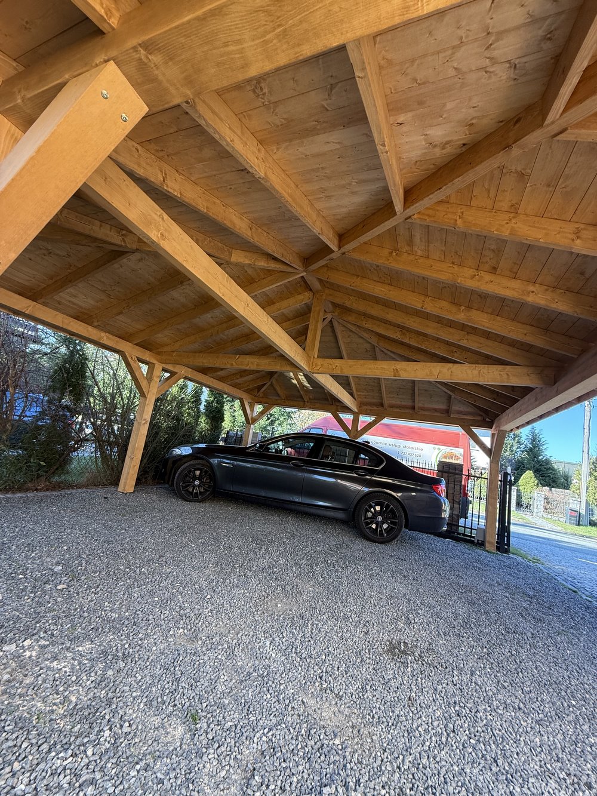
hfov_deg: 85.7
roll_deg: -9.7
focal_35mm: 14
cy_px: 398
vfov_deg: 102.1
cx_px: 298
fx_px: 322
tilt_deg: +10.4
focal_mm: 2.22
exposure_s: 1/99
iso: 100
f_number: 2.2
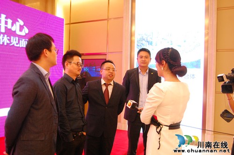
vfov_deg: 36.8
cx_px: 117
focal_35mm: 36
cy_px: 78
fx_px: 234
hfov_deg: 53.2
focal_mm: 24
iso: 1600
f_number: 4
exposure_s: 1/60
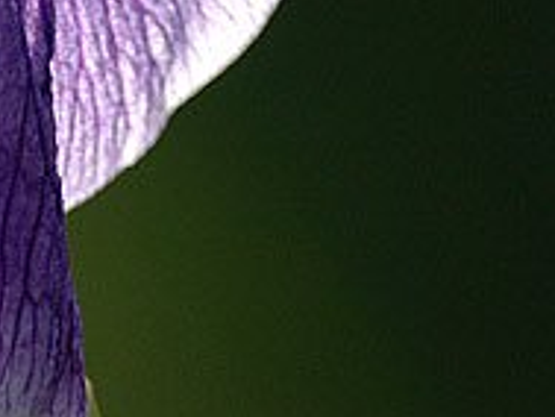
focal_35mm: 2284
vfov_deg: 0.7
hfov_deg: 0.9
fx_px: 36643
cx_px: 3
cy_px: 106
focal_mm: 300
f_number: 3.5
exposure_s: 1/1000
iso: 200
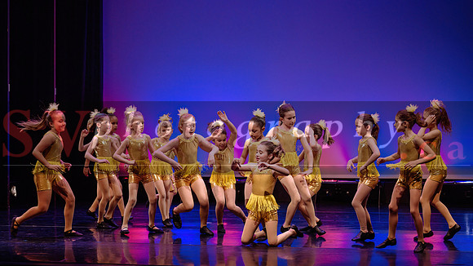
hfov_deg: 21.2
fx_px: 1263
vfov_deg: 12.0
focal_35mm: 101
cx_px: 236
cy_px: 133
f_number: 2.8
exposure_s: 1/320
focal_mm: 95
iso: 1600
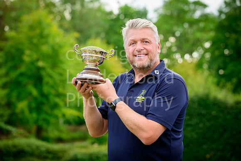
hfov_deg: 19.5
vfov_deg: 13.0
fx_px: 703
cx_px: 120
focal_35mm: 105
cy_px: 80
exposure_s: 1/1000
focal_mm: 105
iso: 800
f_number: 4
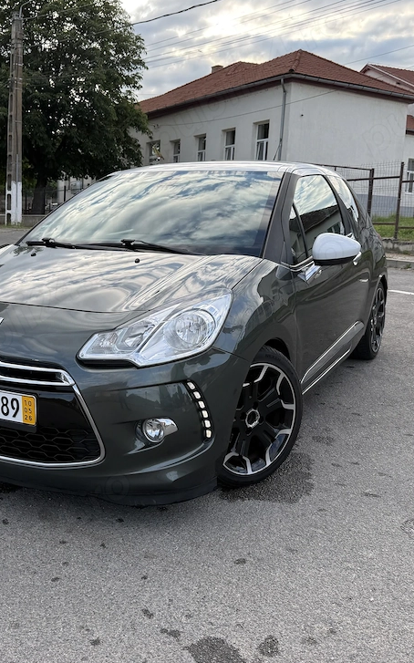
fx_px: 632
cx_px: 139
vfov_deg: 55.3
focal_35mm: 35
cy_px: 329
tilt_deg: -7.8
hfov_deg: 35.9
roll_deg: -2.2
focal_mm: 6.76
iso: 80
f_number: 1.78
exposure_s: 1/920
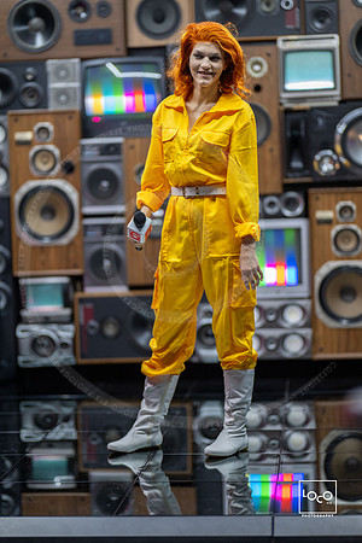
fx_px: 1282
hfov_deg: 16.1
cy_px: 272
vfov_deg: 23.9
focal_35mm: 85
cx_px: 181
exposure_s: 1/250
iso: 800
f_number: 1.2
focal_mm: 85
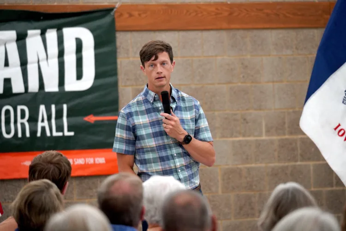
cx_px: 173
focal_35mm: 276
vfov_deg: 5.0
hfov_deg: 7.5
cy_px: 116
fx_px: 2655
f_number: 6.3
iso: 8000
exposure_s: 1/500
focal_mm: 276.3
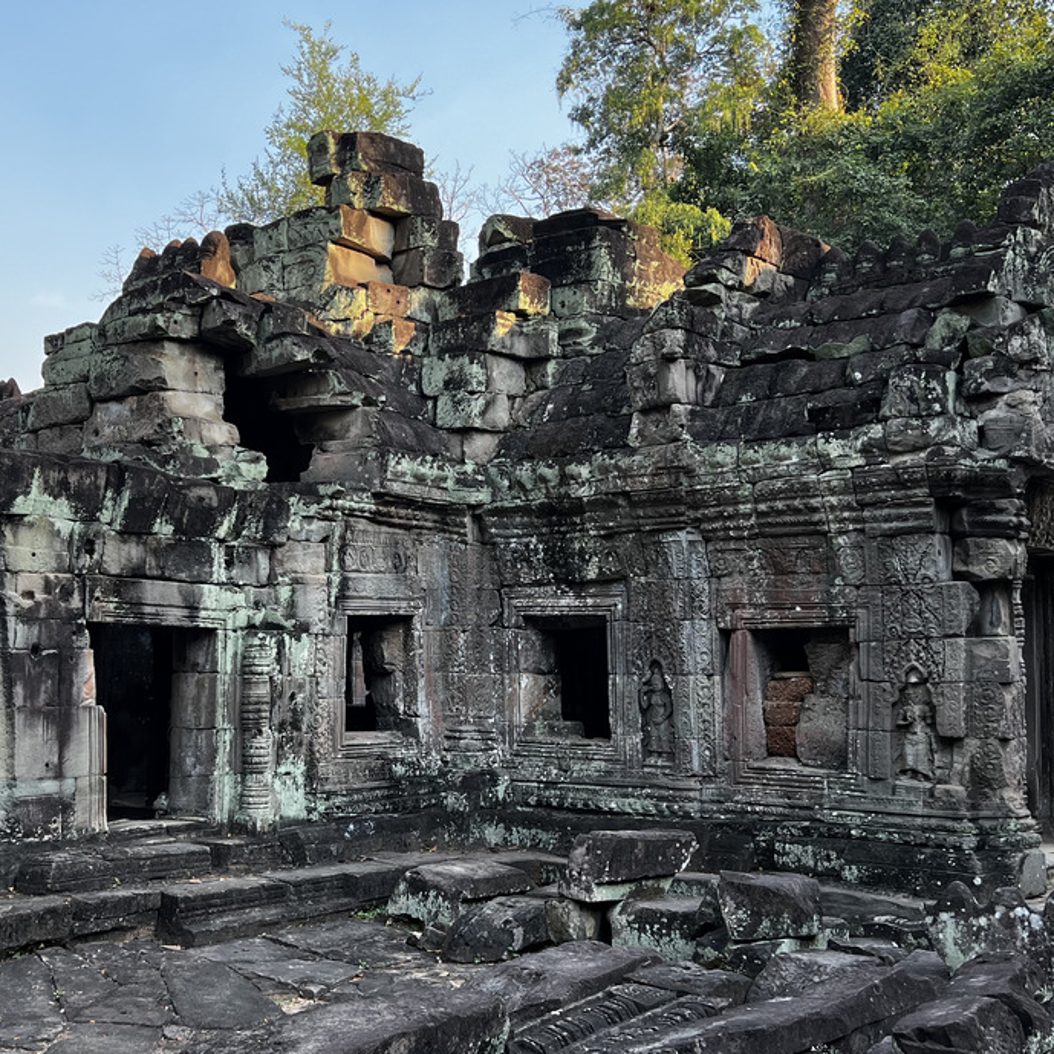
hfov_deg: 41.6
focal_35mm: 40
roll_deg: -0.3
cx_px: 399
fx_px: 1378
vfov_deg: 41.8
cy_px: 577
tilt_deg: +2.8
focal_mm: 5.7
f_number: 1.5
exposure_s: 1/351
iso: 50
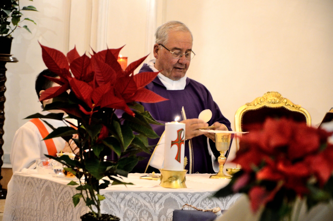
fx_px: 1357
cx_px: 166
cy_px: 110
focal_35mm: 147
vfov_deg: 9.3
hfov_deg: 14.0
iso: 1250
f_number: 5.6
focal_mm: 98
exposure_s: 1/20
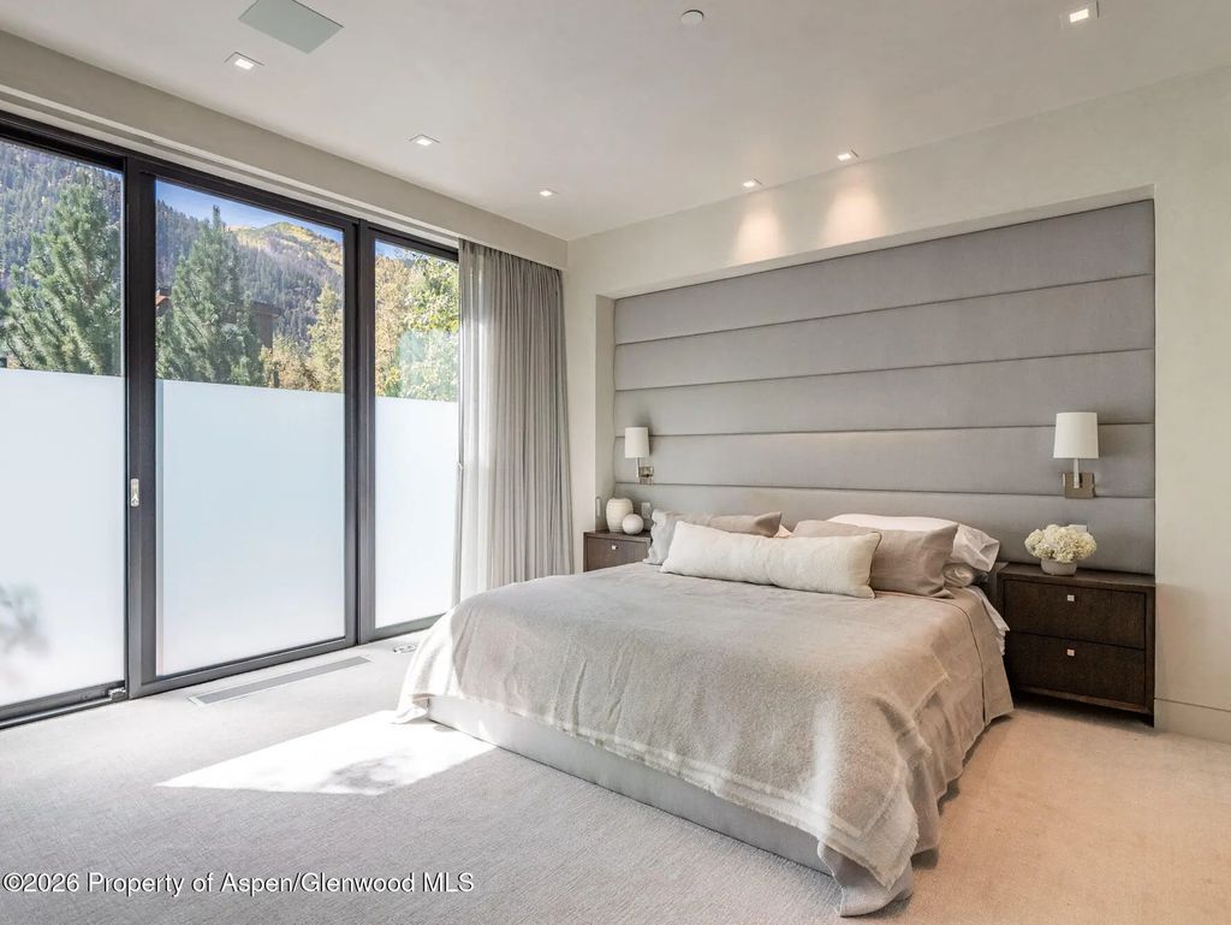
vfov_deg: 71.6
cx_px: 616
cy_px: 462
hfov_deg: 87.7
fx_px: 640
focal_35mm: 18
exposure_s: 1/4000
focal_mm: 9
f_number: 4.5
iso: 400
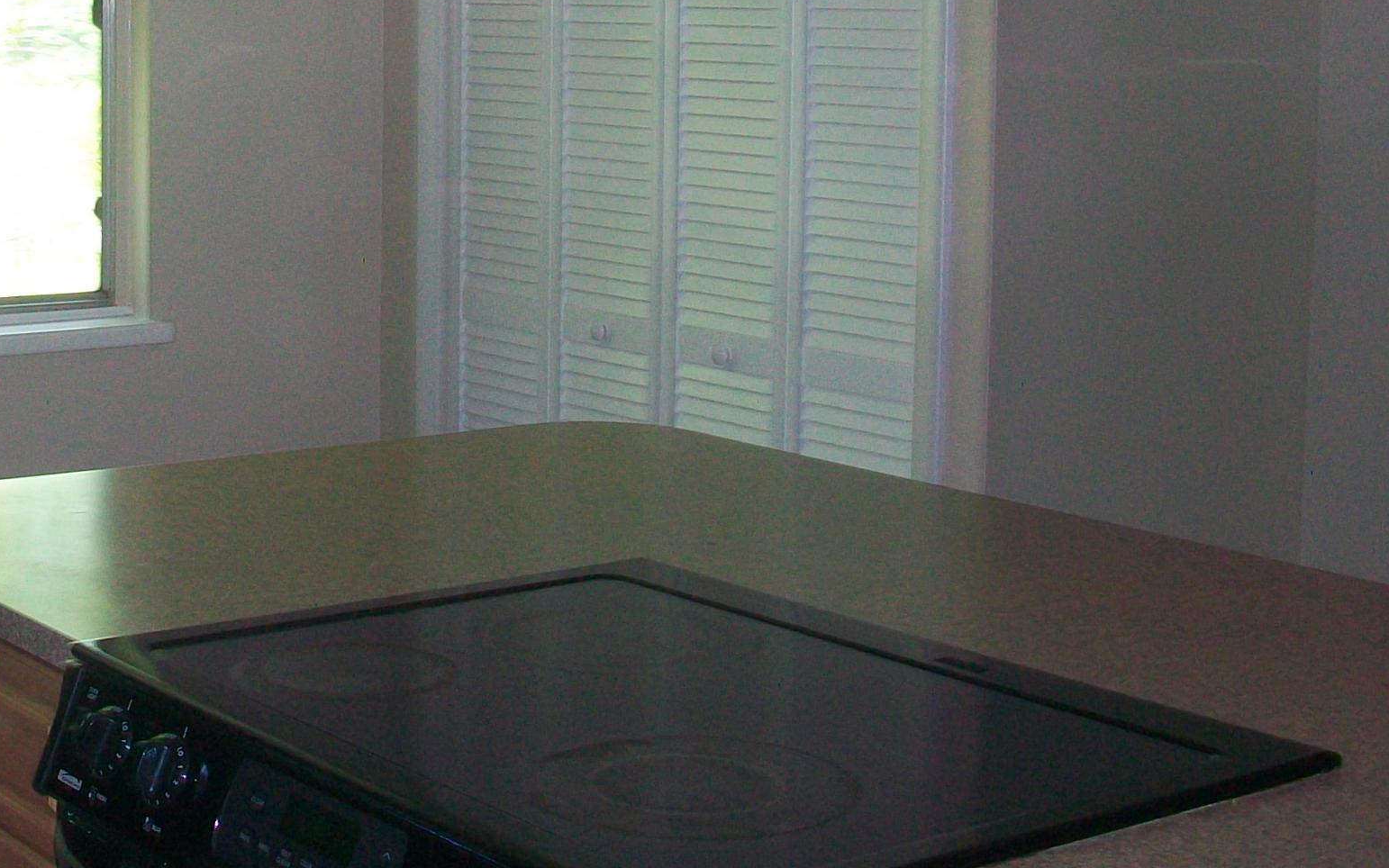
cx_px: 305
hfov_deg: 30.4
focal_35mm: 66
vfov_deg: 19.5
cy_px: 167
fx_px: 2499
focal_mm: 5.7
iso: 120
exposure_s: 1/60
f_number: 2.8
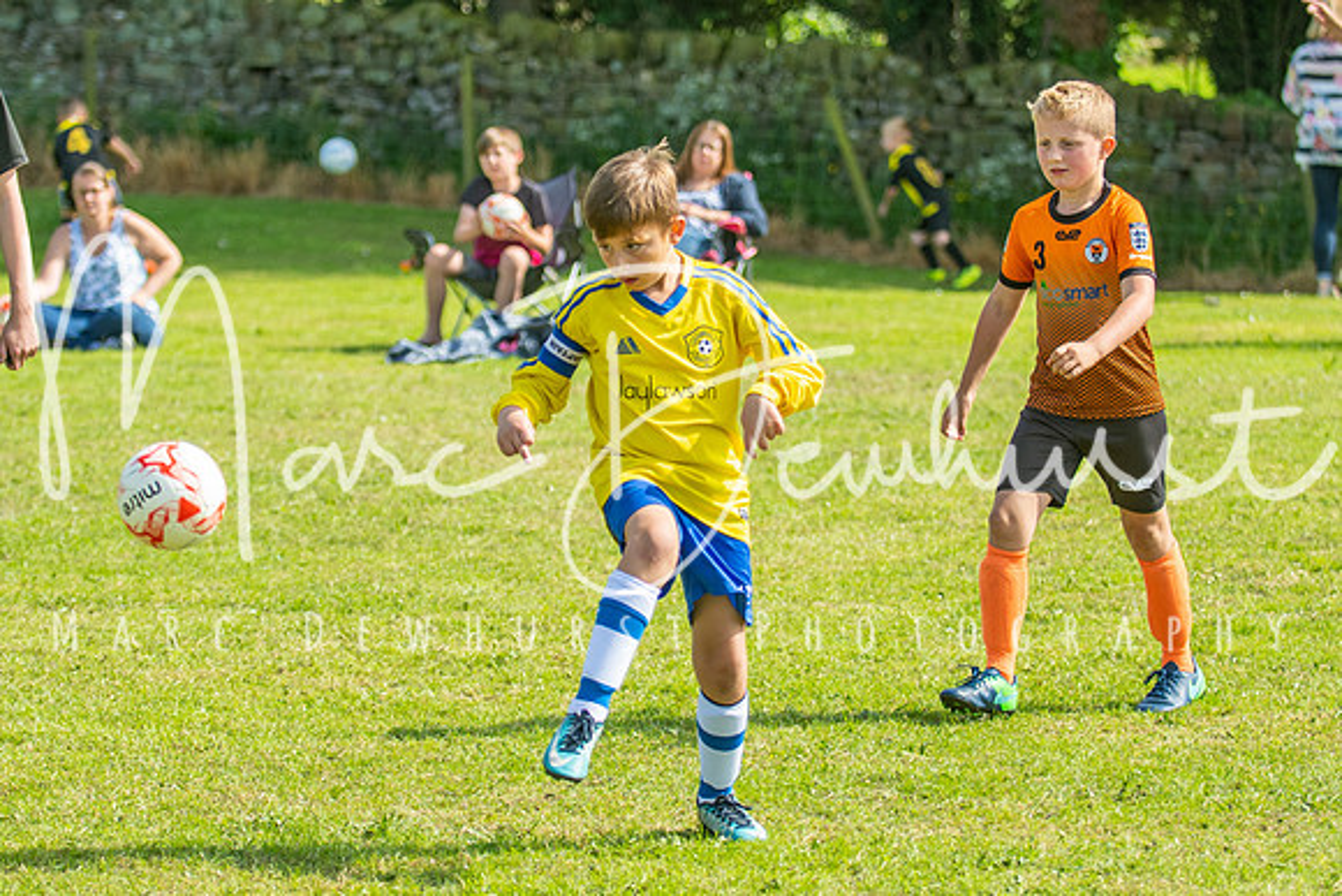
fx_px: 6303
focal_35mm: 169
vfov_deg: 8.1
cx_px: 586
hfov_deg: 12.2
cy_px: 391
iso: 250
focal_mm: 86
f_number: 3.2
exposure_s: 1/1600
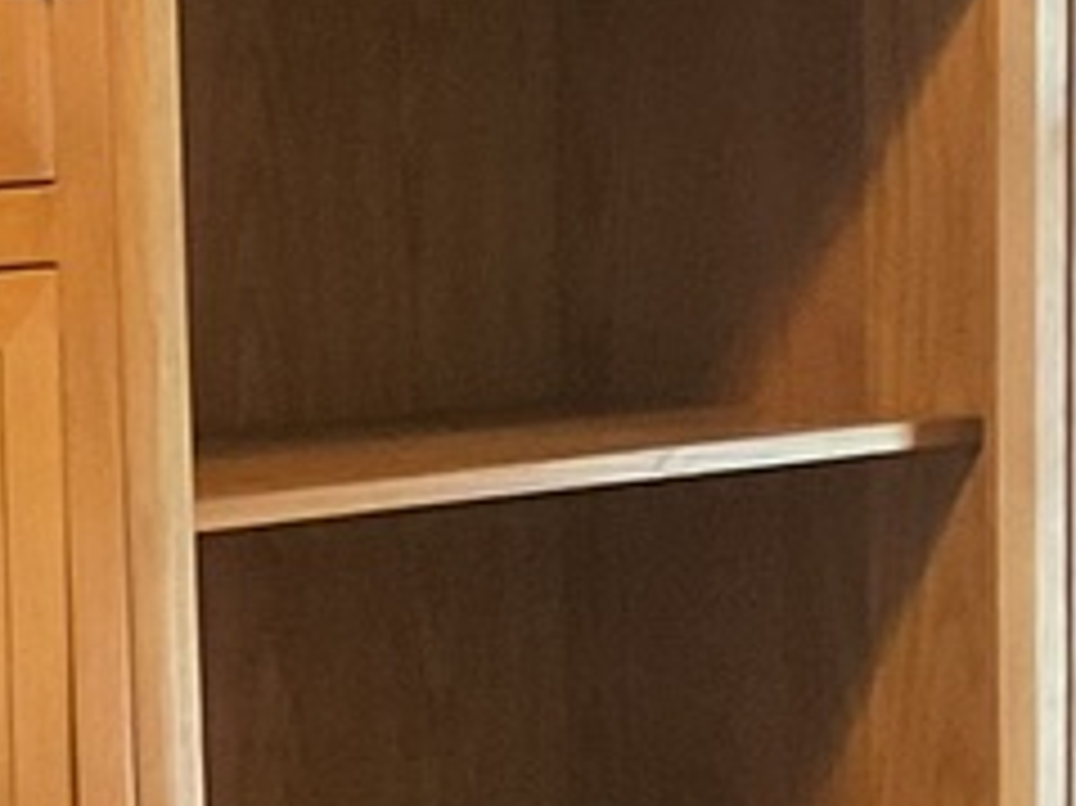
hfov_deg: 11.2
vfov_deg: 8.4
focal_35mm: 175
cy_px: 991
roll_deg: +1.2
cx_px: 36
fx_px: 5437
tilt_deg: -11.0
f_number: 1.8
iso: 320
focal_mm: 3
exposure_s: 1/40
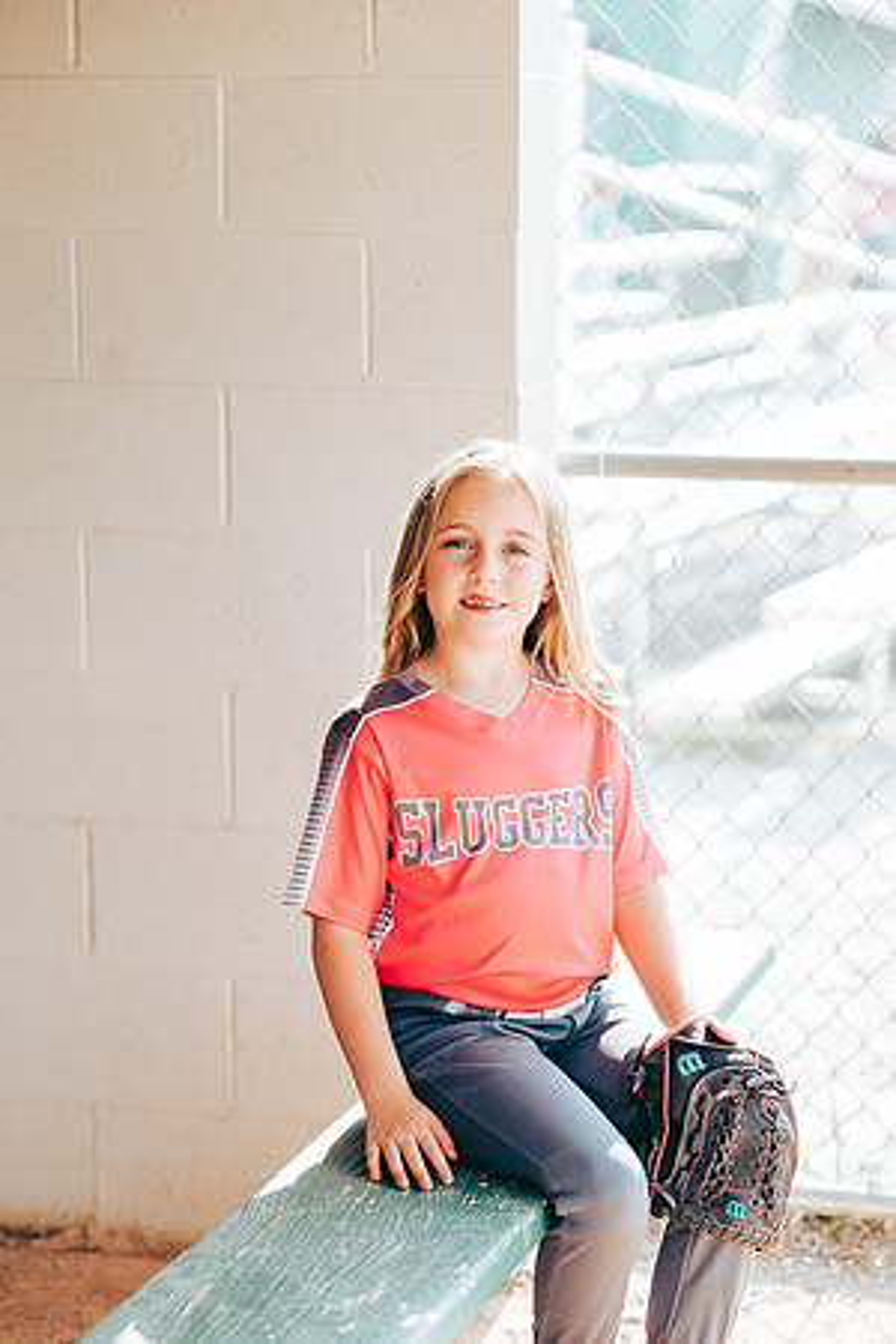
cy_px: 672
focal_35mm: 85
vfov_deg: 23.9
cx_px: 448
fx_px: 3173
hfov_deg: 16.1
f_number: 2.8
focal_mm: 85
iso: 160
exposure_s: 1/400
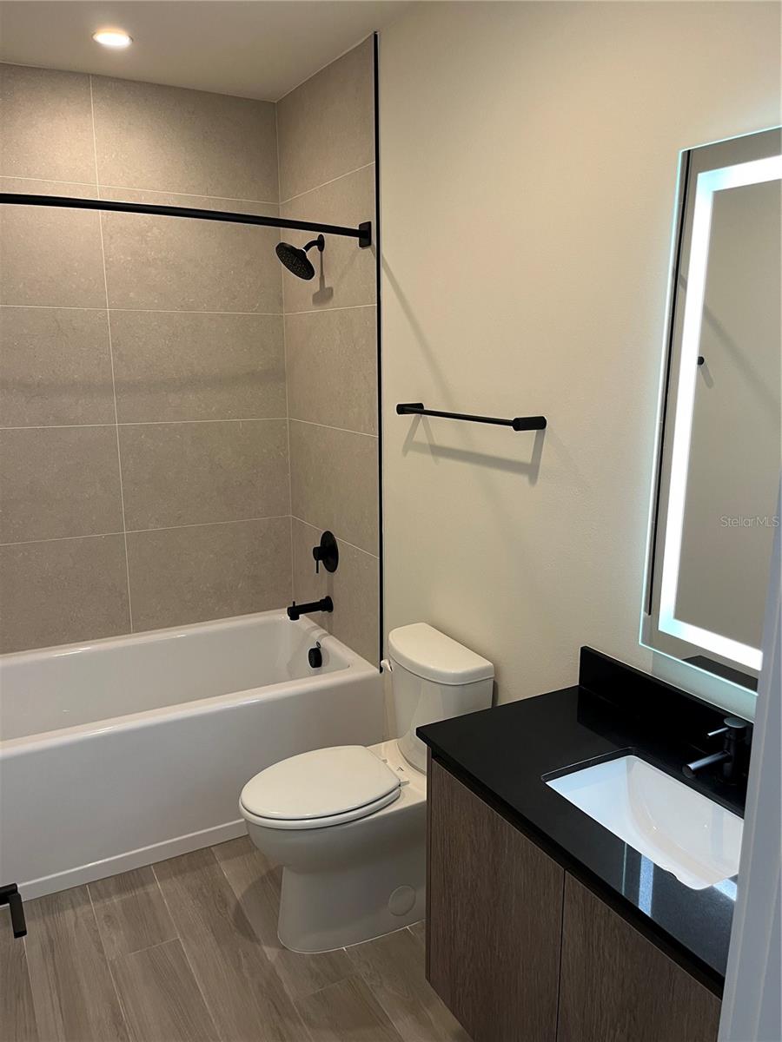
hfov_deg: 53.1
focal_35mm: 26
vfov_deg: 67.3
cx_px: 391
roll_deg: -1.1
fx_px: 783
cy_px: 521
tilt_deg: -12.5
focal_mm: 5.1
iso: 100
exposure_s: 1/60
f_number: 1.6
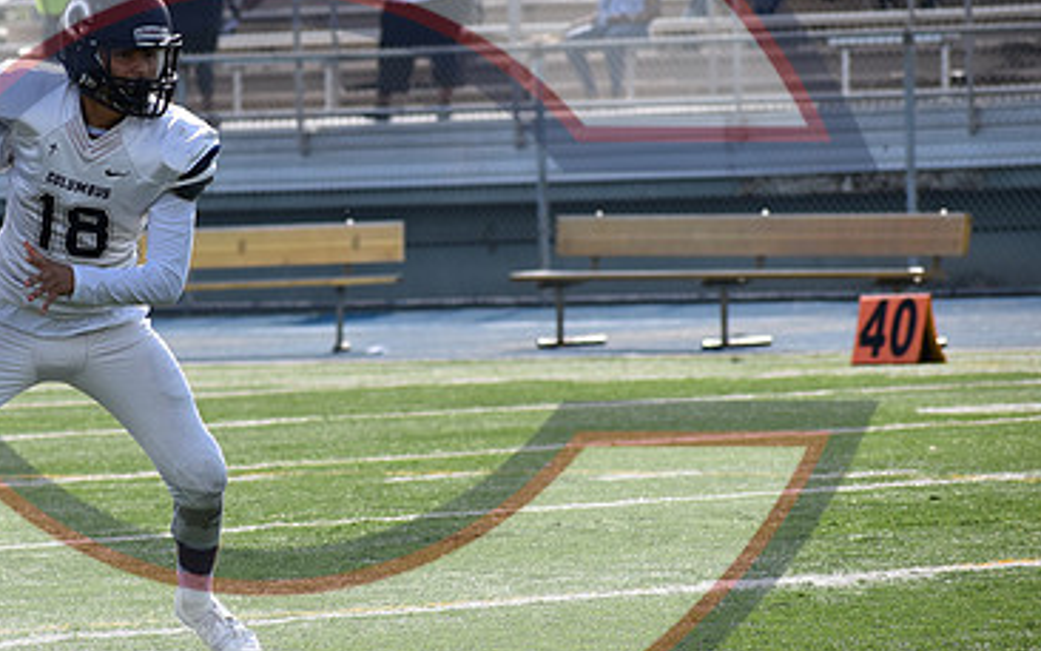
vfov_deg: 3.0
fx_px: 12373
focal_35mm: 436
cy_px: 286
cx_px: 253
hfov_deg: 4.8
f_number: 6.3
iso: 400
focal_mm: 180
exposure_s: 1/1600
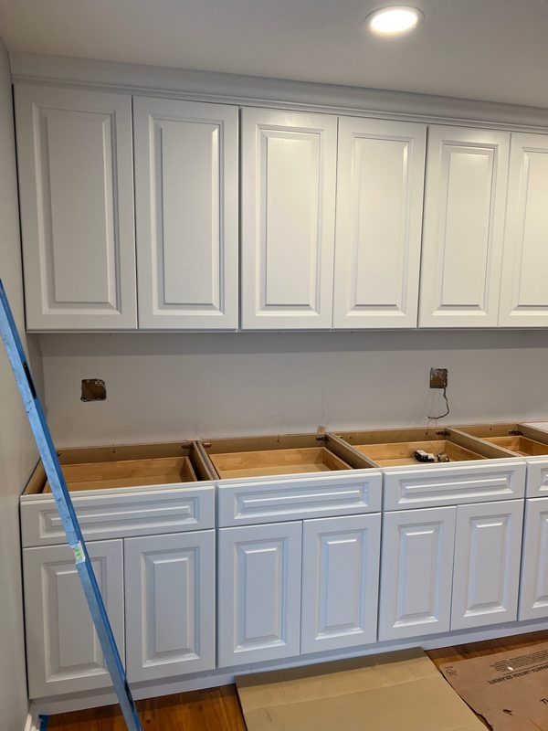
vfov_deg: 67.3
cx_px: 274
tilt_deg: -6.7
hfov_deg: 53.1
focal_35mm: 26
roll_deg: +0.4
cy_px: 366
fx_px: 549
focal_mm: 5.7
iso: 80
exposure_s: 1/120
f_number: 1.5
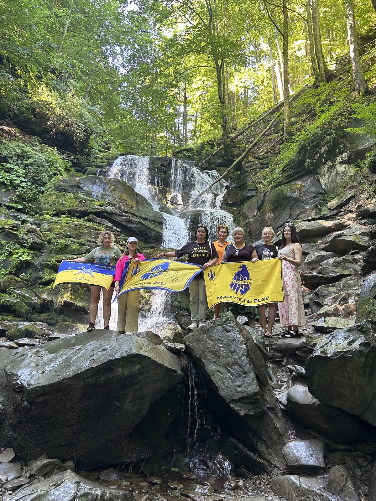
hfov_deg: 53.1
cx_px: 188
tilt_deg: +14.5
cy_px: 250
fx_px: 377
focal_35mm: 26
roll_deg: -4.0
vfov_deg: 67.3
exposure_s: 1/68
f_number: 1.5
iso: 125
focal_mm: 5.7
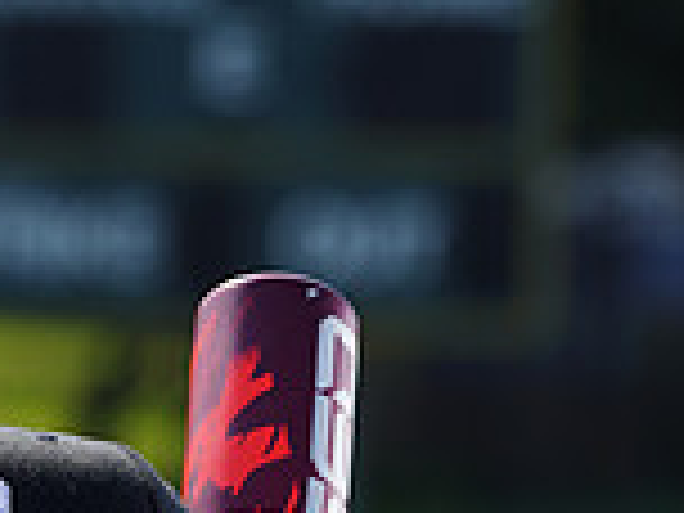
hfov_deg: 2.5
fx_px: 15413
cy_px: 1242
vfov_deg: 1.9
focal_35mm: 780
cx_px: -20
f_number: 8
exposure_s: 1/250
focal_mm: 212
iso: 100
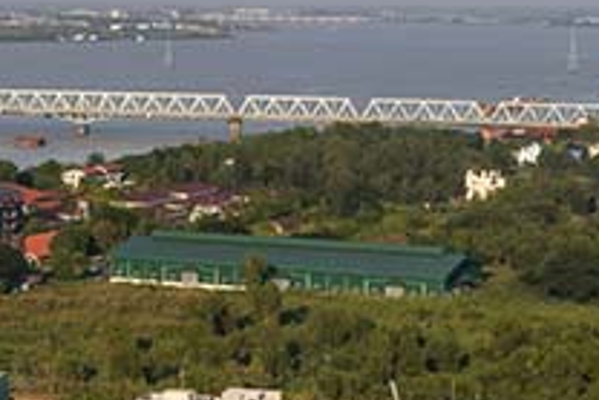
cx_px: -101
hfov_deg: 15.4
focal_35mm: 129
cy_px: 650
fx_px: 2148
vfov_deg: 10.2
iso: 100
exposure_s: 1/400
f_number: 8
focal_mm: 10.26
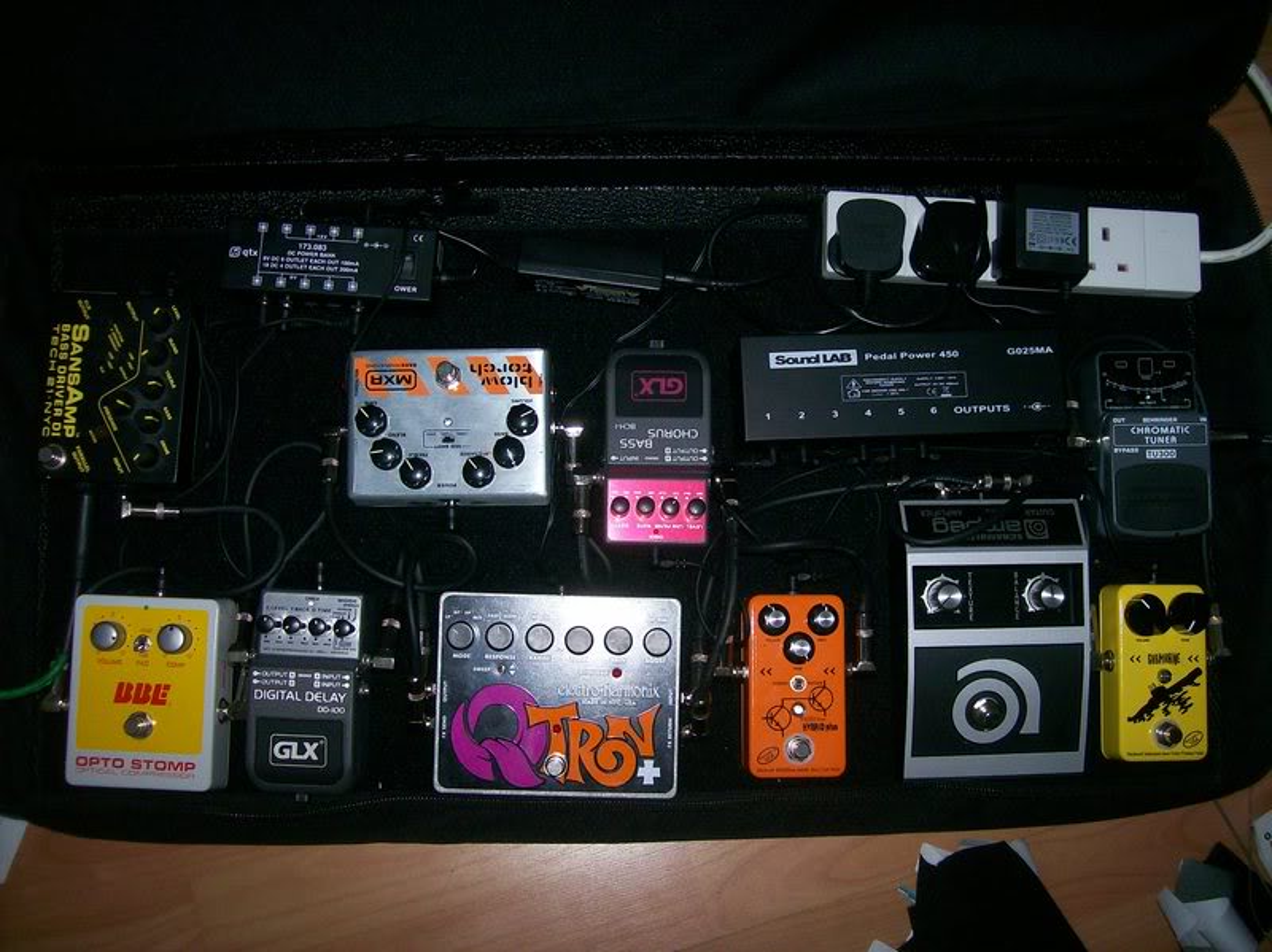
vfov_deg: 39.6
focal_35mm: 36
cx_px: 636
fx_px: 1322
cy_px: 476
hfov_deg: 51.4
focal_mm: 6
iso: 80
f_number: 2.7
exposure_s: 1/64
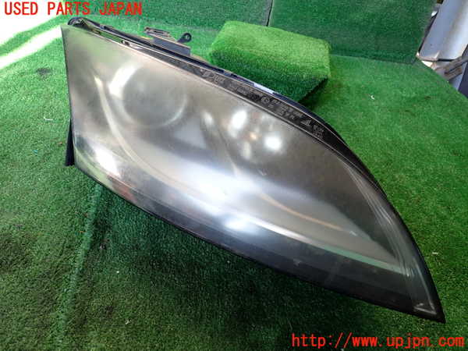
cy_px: 176
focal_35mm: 30
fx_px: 406
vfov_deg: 46.8
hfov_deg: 60.0
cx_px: 234
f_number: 2.3
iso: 125
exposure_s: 1/125
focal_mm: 5.4
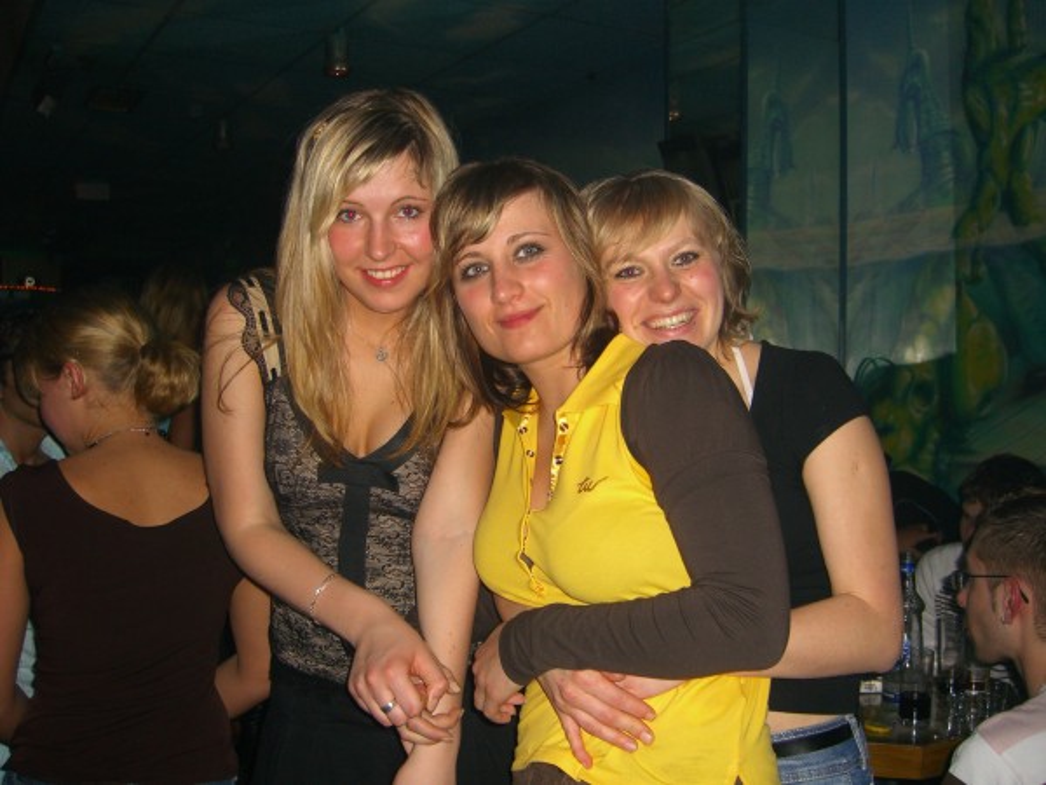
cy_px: 392
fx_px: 1148
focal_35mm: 38
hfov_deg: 49.0
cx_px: 523
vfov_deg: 37.7
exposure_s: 1/60
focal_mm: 7.9
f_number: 2.8
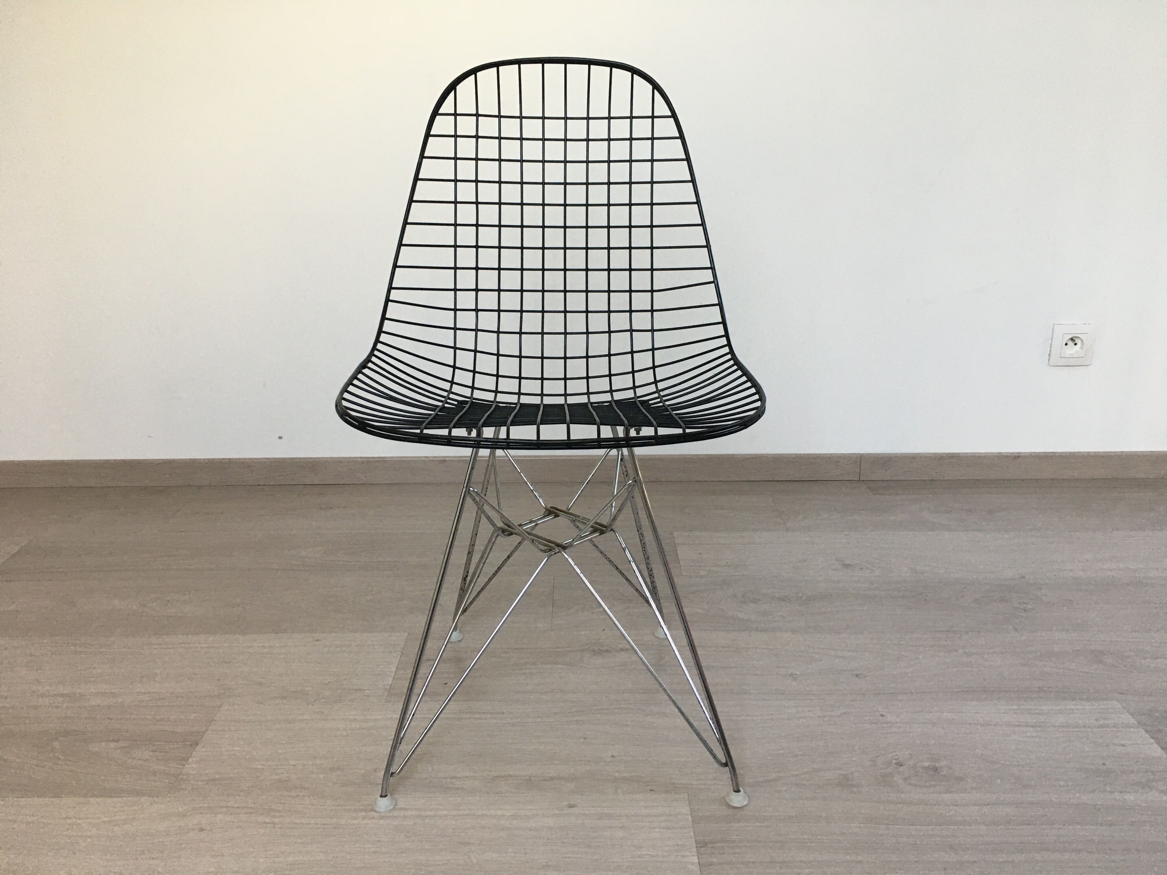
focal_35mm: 29
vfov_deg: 48.2
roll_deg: -0.2
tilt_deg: -17.5
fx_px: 978
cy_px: 438
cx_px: 584
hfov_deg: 61.7
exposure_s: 1/33
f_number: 2.2
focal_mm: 4.15
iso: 50
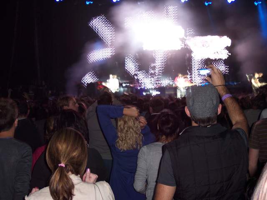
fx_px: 486
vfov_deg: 23.3
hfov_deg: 30.7
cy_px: 100
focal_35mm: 63
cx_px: 134
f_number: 3.4
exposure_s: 1/2
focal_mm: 13.3
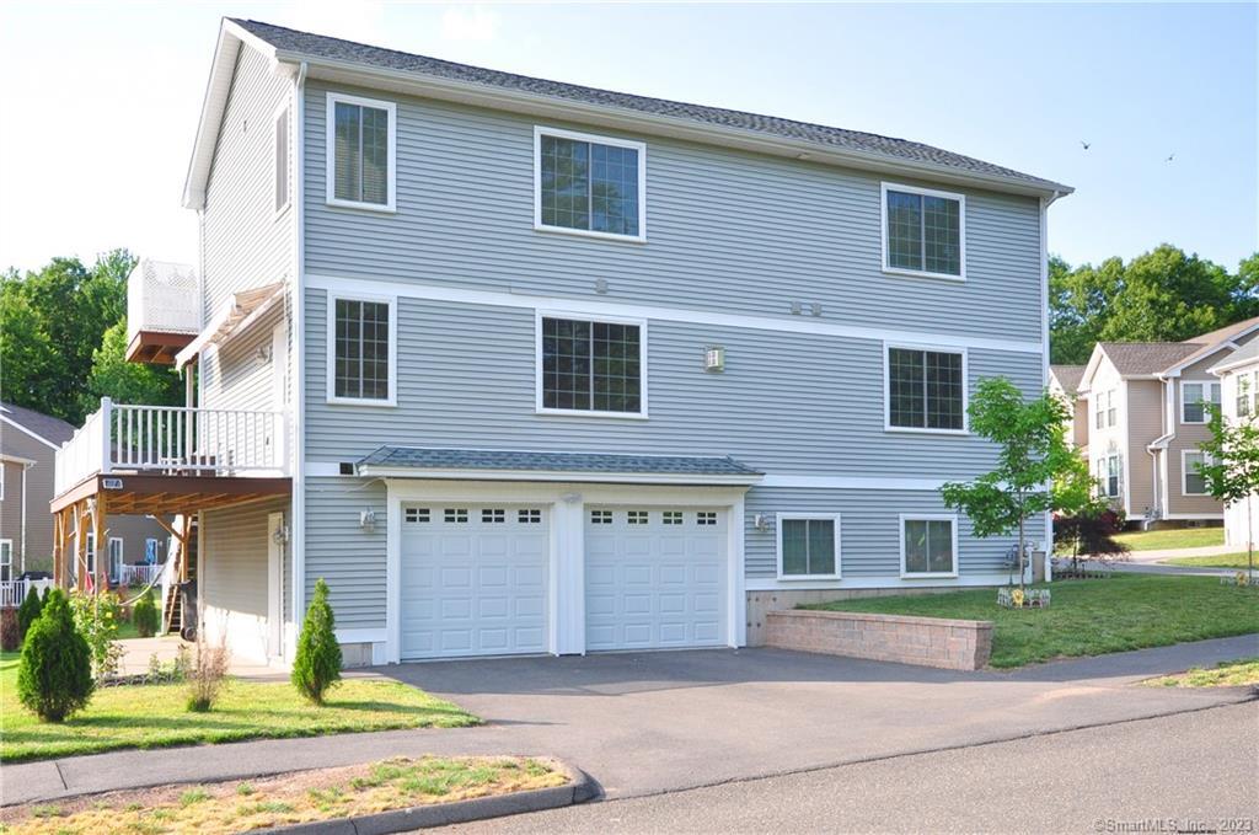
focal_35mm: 30
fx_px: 1047
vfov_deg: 43.5
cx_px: 630
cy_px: 418
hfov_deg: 62.0
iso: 400
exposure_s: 1/200
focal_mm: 20
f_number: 8
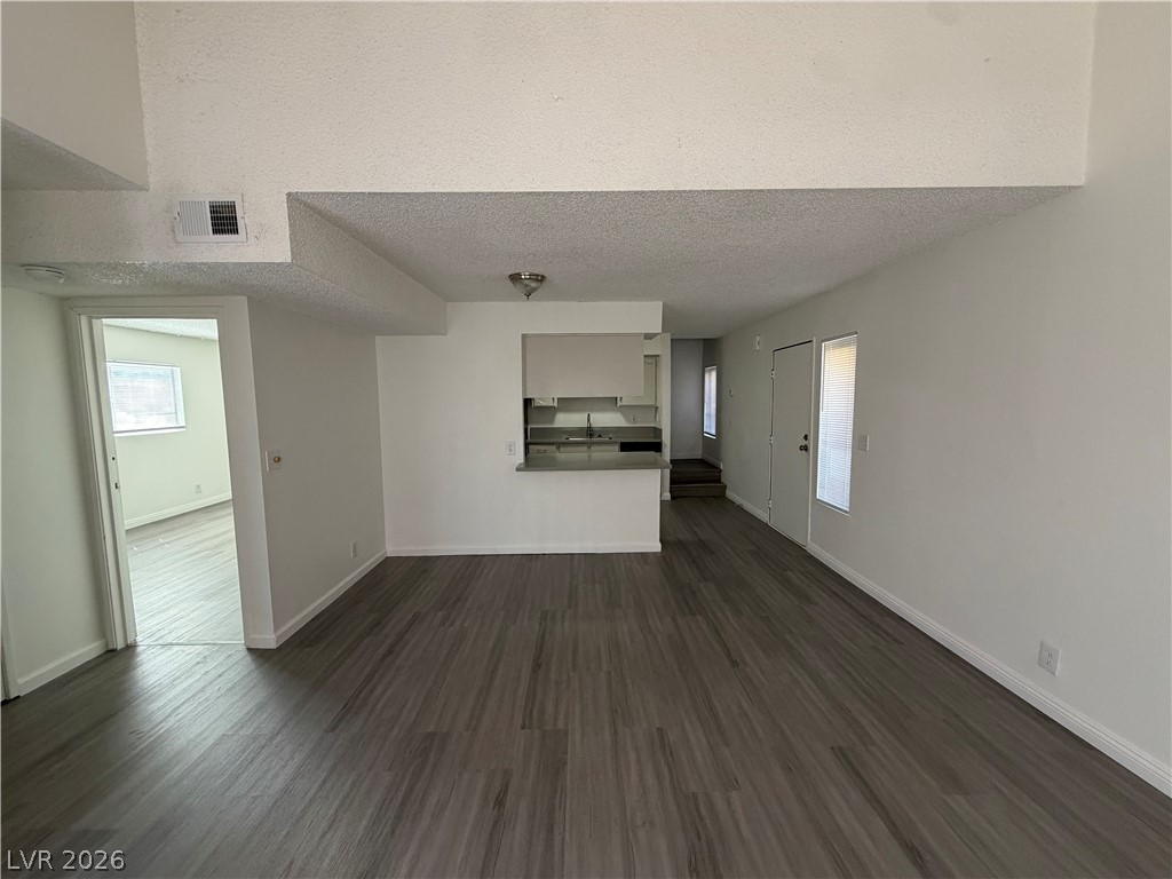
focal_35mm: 14
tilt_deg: -5.2
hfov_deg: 102.1
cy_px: 440
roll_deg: +0.9
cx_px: 586
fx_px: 474
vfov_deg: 85.7
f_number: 2.2
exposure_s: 1/121
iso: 320
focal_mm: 2.22
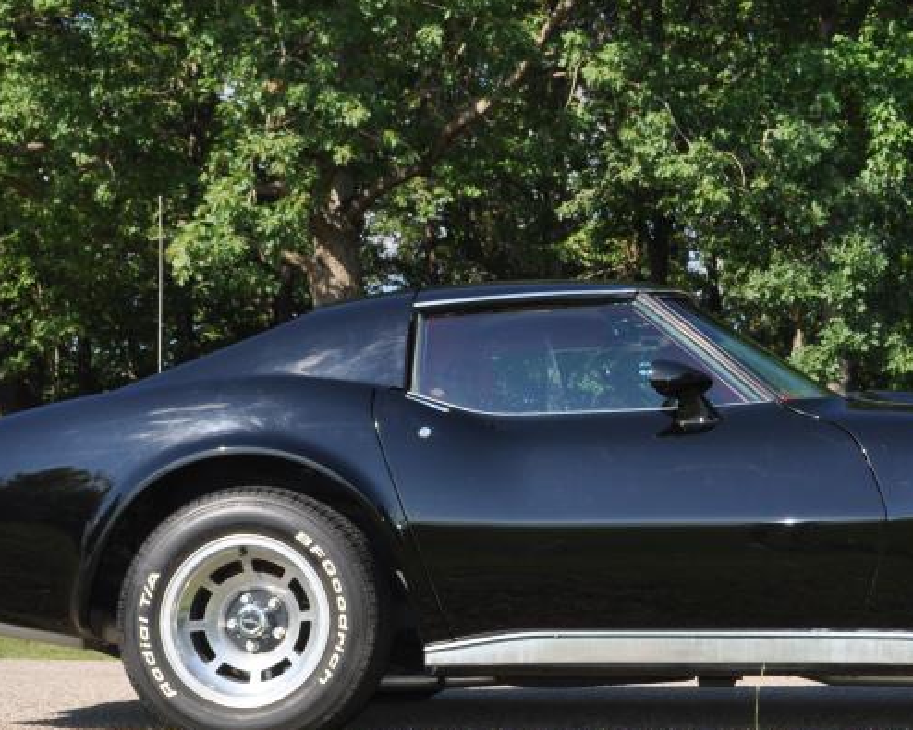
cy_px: 440
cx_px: 730
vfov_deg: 21.8
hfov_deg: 26.6
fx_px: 1891
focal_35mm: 70
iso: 200
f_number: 9
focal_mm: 24
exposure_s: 1/200
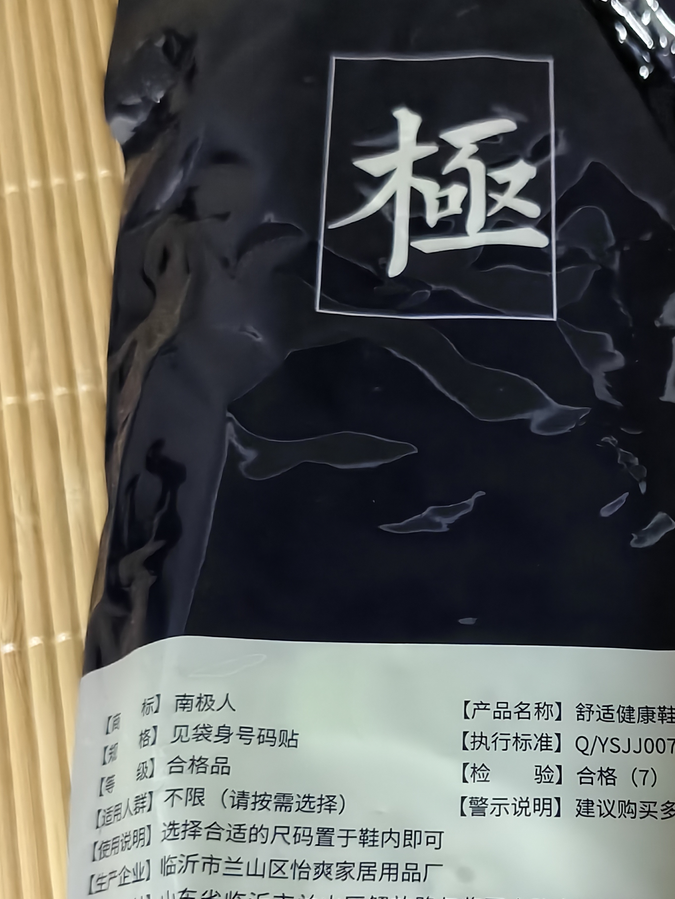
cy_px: 579
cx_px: 508
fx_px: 1352
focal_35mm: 52
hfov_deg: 27.6
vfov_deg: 36.5
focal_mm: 5.56
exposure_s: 1/326
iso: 6443
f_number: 1.88
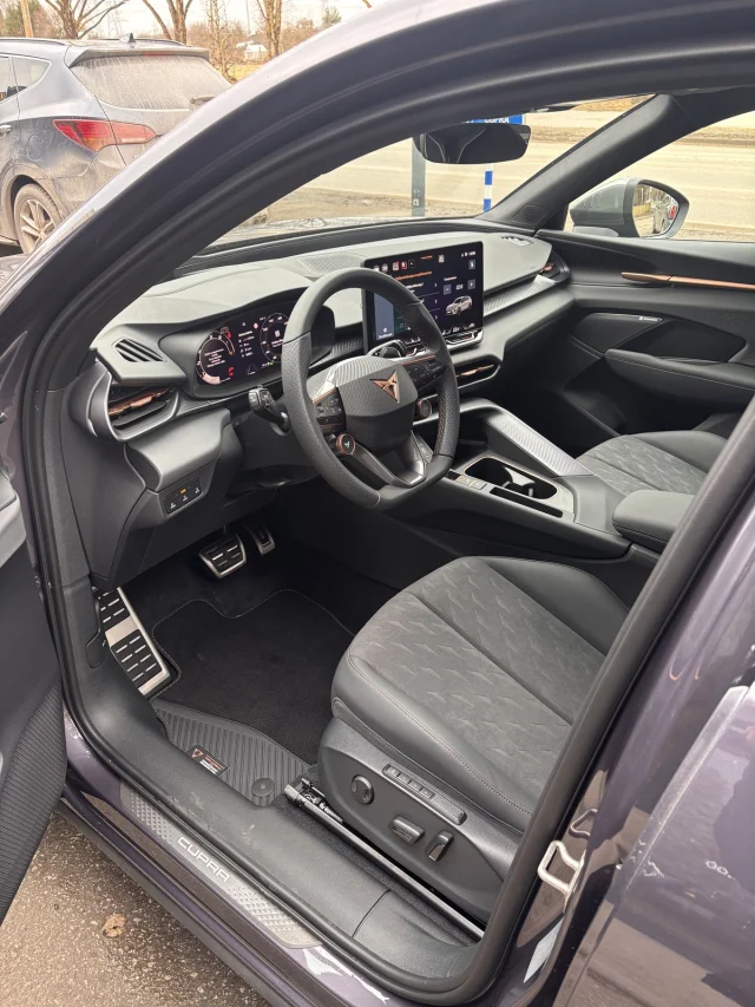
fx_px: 756
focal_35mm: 26
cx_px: 378
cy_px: 504
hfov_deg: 53.1
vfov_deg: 67.3
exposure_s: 1/121
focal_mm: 5.96
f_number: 1.6
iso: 125
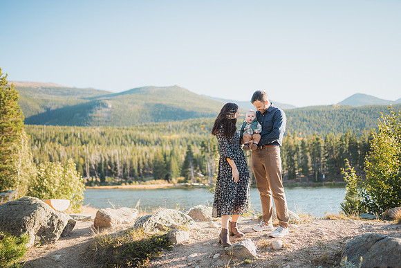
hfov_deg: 53.0
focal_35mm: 36
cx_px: 200
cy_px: 134
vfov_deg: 36.8
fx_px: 402
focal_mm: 35
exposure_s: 1/2500
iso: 100
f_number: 1.4
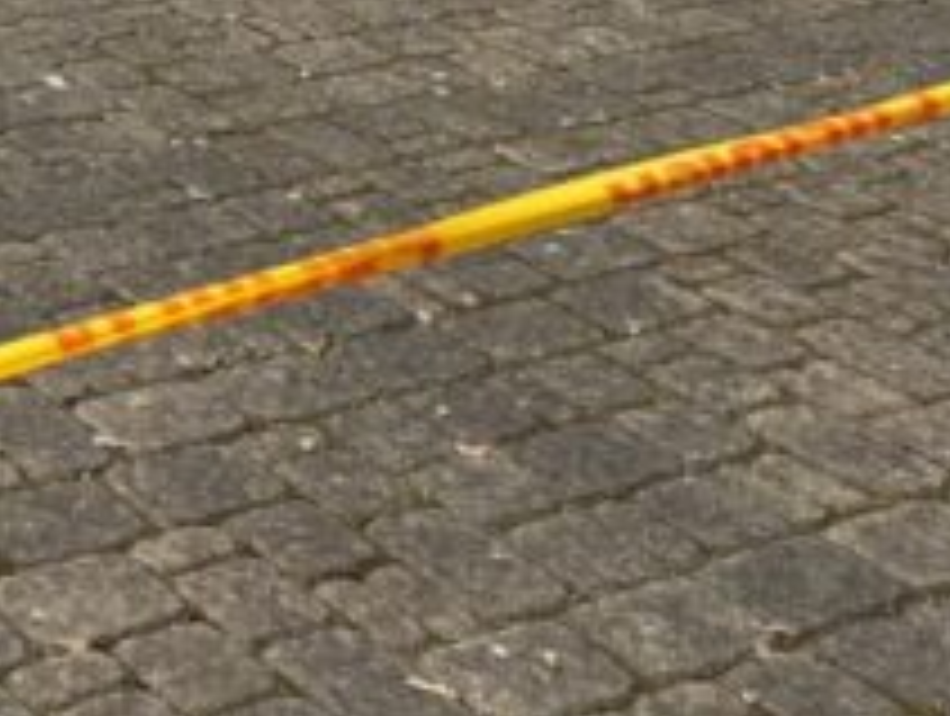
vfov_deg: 16.6
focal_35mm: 79
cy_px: -428
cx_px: -603
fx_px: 2172
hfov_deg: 20.0
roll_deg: +0.5
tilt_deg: -8.8
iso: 80
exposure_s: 1/3953
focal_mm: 6.76
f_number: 1.78
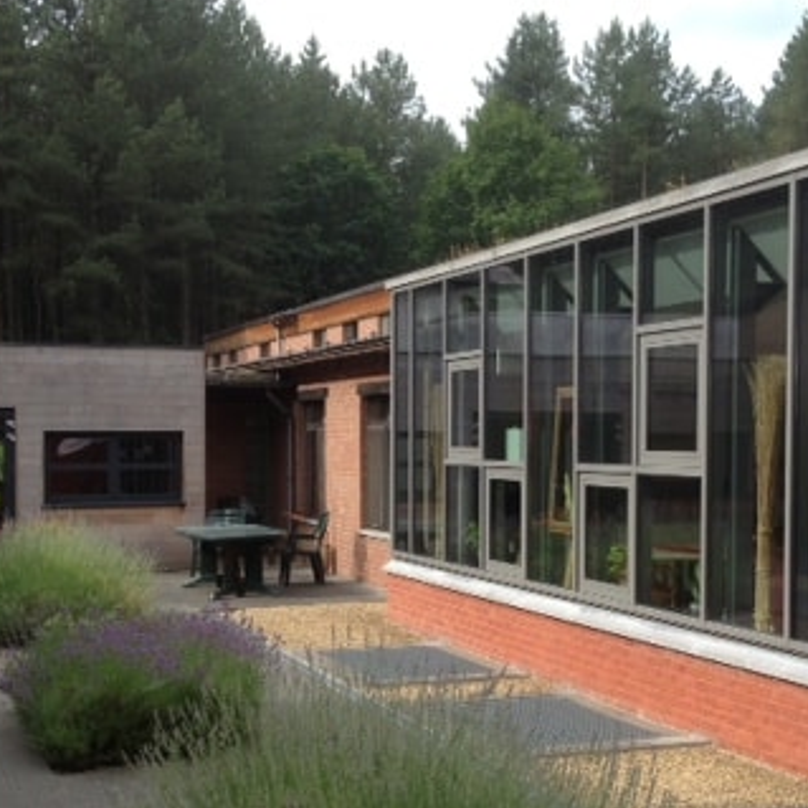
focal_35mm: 62
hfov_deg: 27.7
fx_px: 1637
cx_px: 489
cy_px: 486
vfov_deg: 27.7
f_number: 2.4
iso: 50
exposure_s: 1/484
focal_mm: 4.28
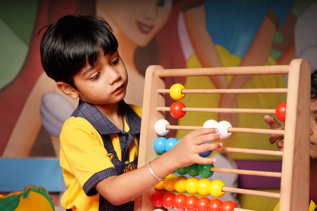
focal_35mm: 66
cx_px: 158
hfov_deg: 30.5
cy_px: 106
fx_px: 581
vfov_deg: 20.6
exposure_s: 1/200
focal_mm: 66
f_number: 5.6
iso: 320
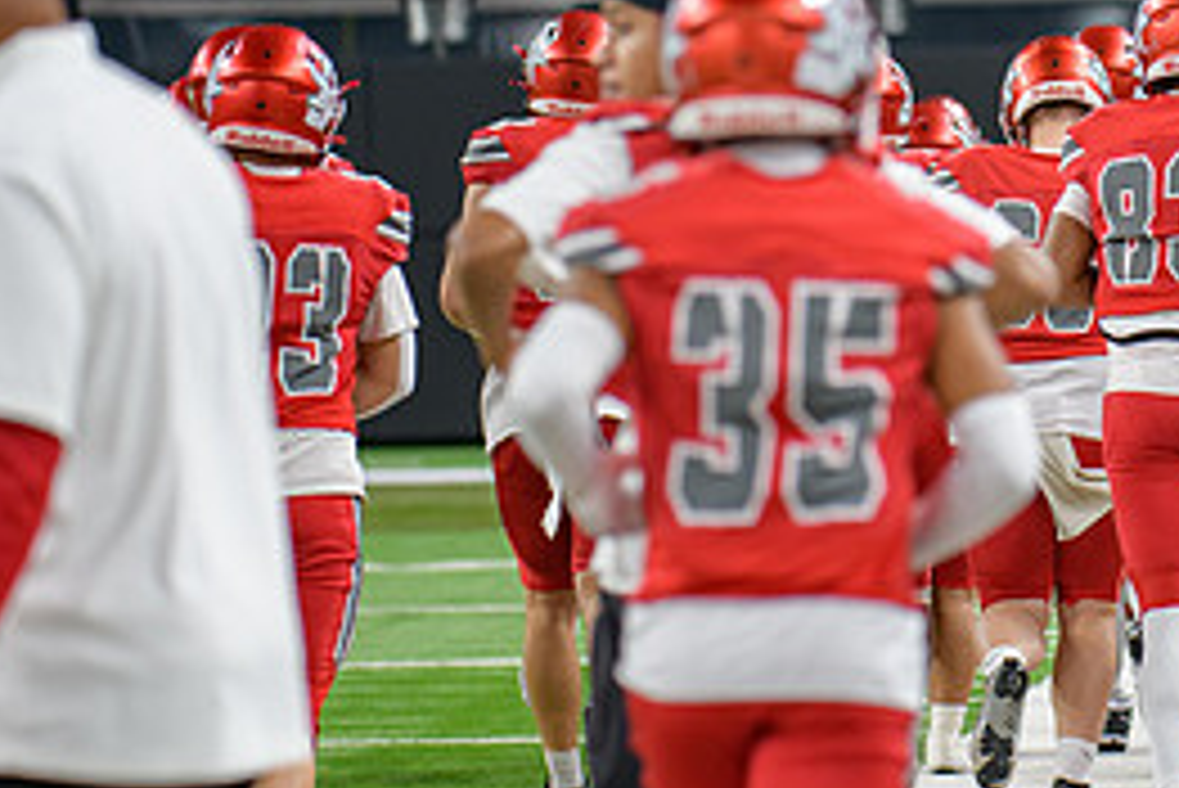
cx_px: 1148
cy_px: 137
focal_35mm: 343
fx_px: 11239
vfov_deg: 4.0
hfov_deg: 6.0
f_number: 2.8
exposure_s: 1/400
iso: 1000
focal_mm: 155
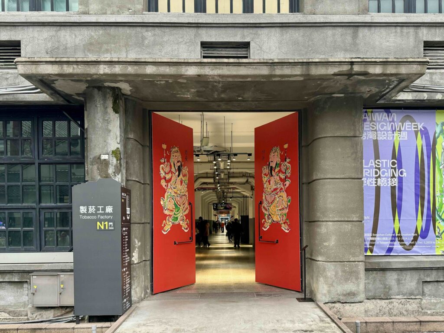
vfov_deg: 56.8
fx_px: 308
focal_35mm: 24
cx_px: 222
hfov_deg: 71.6
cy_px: 166
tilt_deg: +11.6
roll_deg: +0.8
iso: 250
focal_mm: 6.86
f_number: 1.78
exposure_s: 1/60
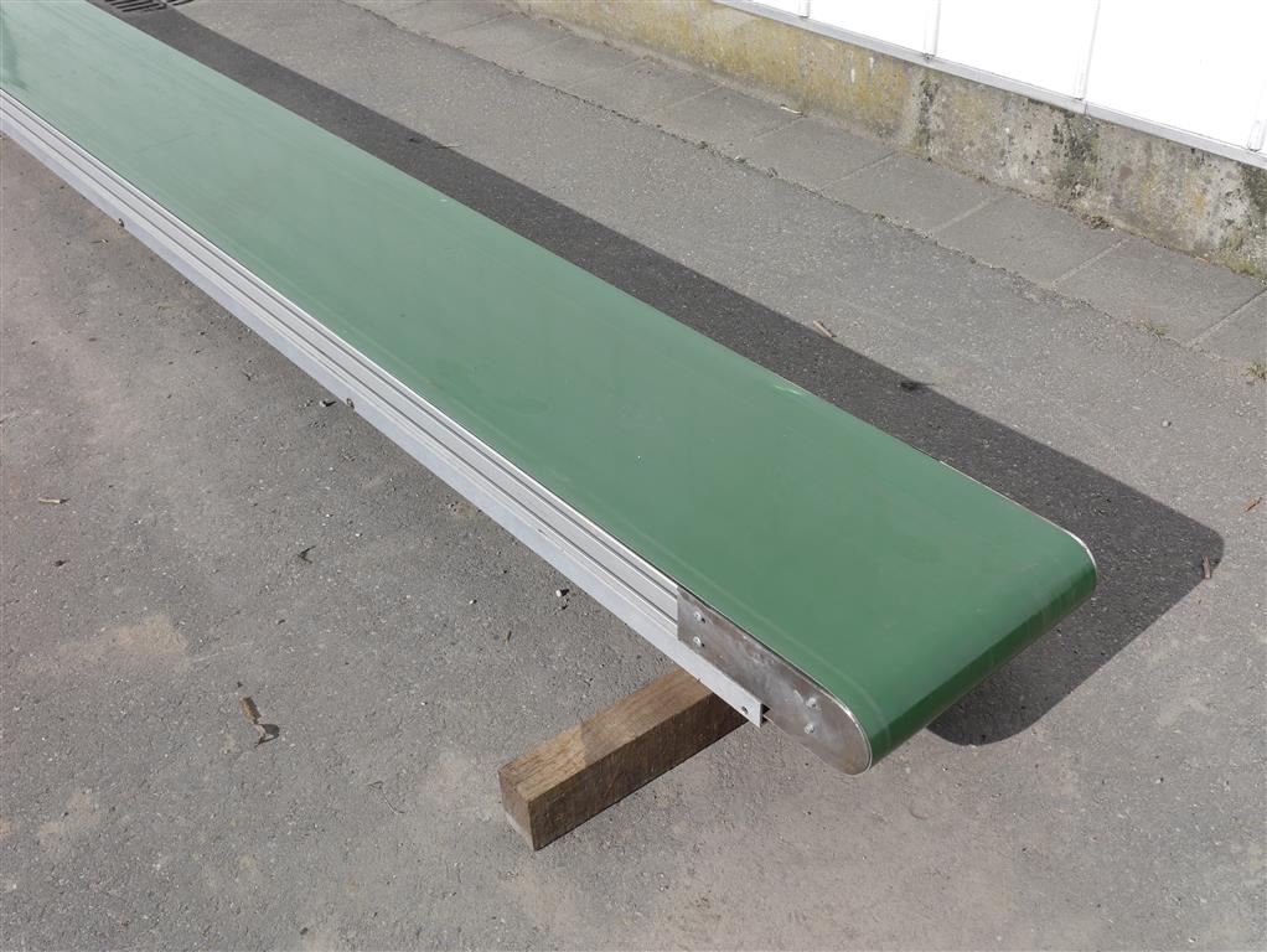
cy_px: 476
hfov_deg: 51.3
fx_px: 1319
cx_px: 634
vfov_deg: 39.7
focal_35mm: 36
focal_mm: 18
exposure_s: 1/400
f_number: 9
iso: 160
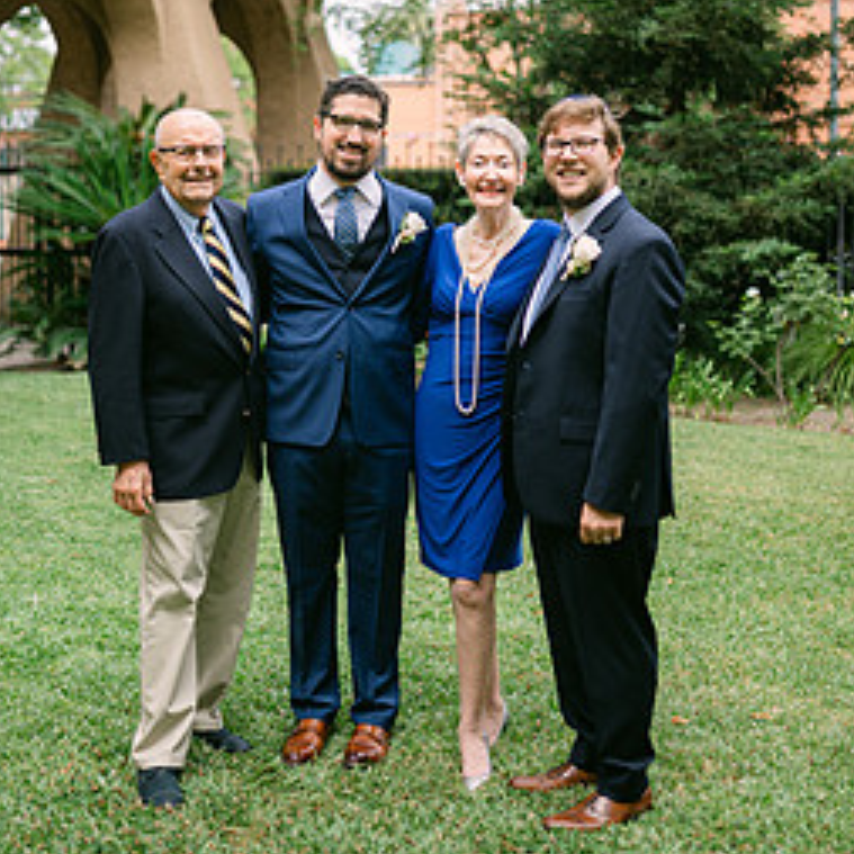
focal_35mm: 53
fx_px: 1479
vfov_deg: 32.0
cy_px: 297
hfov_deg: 32.2
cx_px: 365
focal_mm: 35
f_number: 1.4
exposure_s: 1/2000
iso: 100
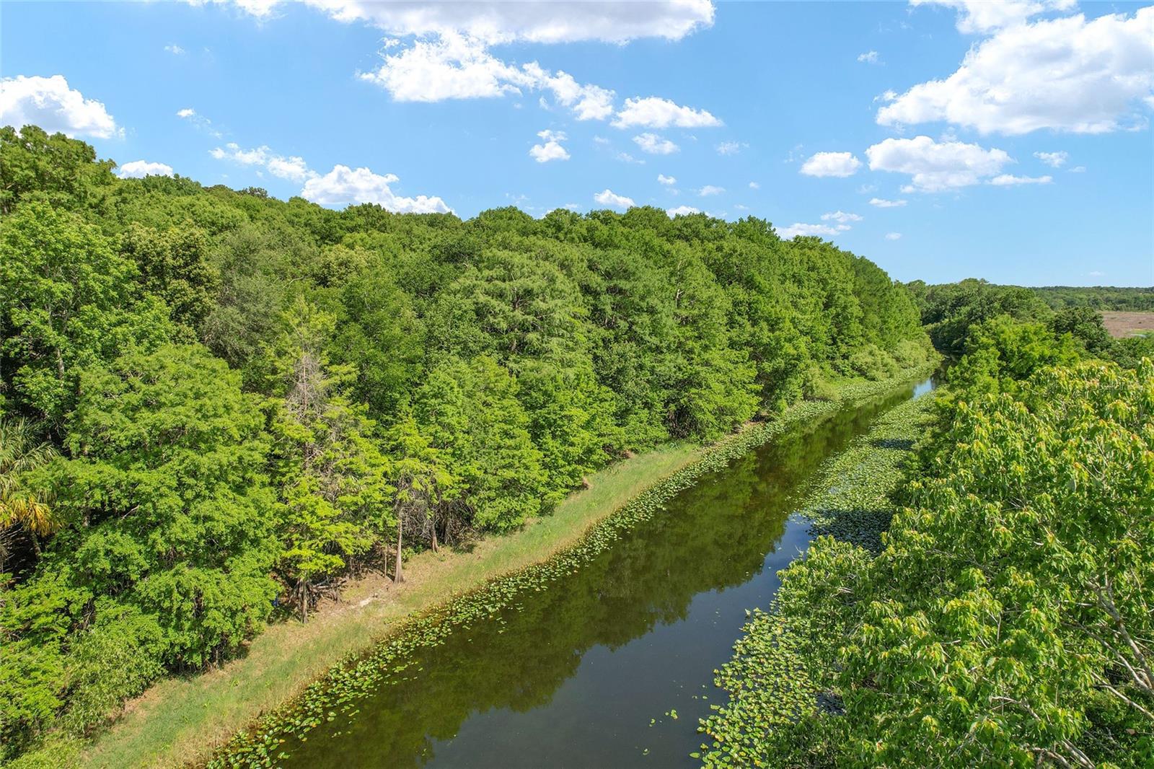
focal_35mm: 22
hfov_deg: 78.6
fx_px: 705
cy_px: 384
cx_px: 577
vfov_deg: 57.2
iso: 120
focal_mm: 8.38
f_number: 2.8
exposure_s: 1/1500
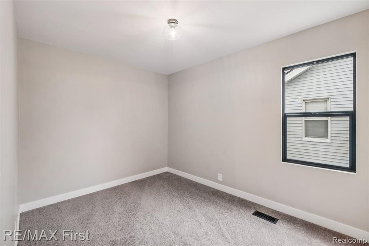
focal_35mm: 15
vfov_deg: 77.3
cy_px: 123
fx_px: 154
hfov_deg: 100.4
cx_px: 184
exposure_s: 1/15
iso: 400
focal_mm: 10
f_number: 8
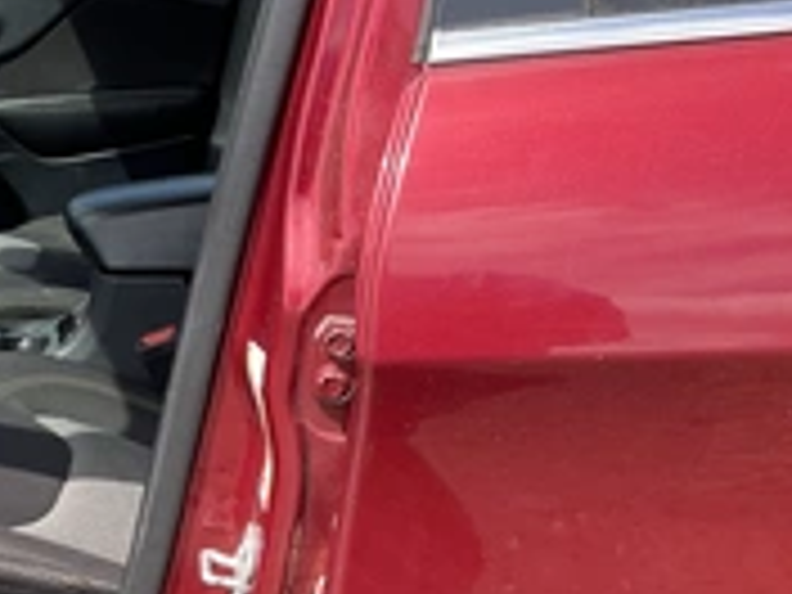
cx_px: -86
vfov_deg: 22.3
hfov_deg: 26.9
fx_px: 1510
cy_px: 306
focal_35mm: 66
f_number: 1.8
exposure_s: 1/340
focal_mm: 3
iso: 25
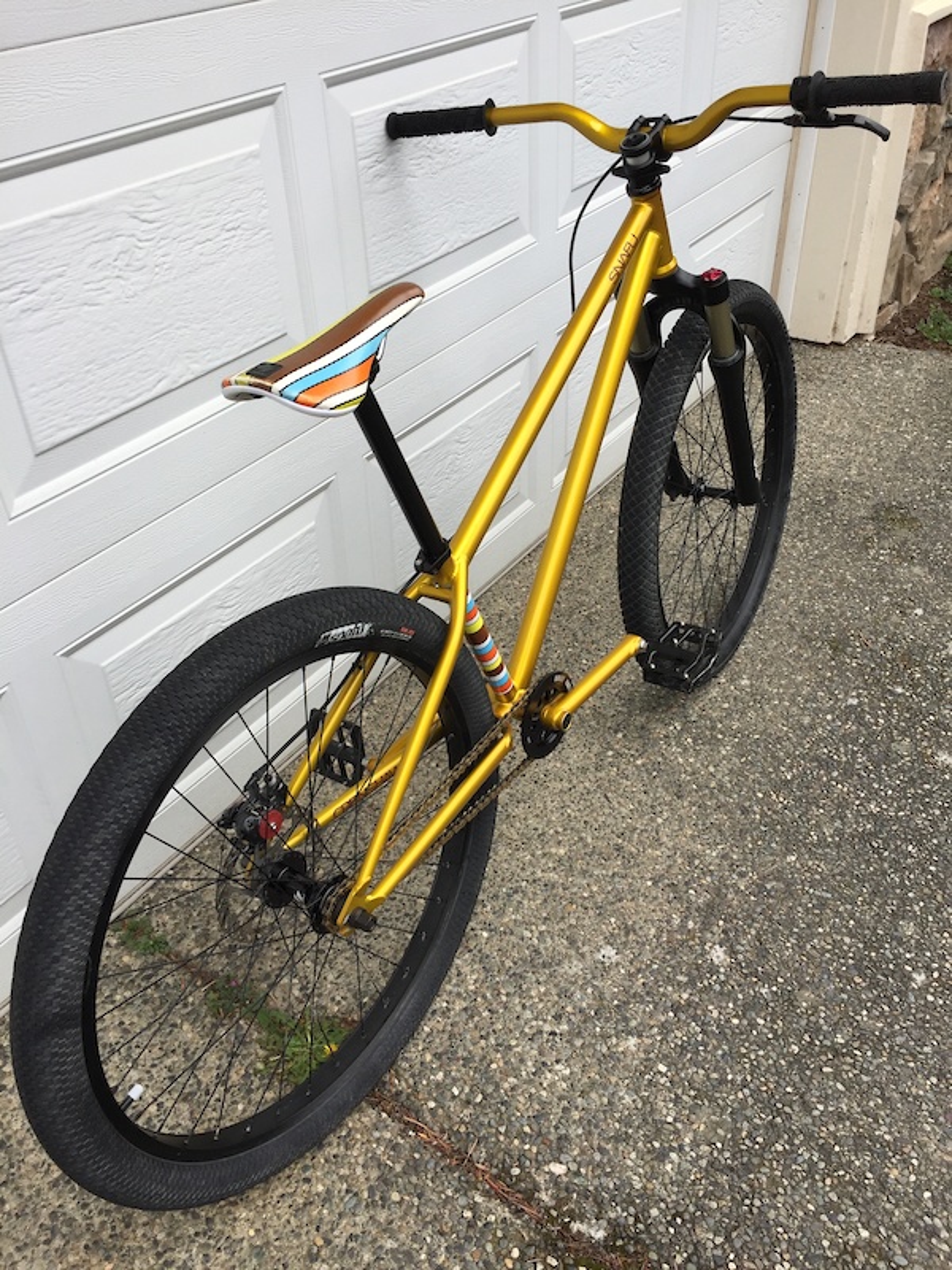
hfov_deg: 48.2
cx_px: 476
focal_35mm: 29
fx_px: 1063
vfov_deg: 61.7
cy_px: 635
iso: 32
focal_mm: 4.15
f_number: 2.2
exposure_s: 1/488
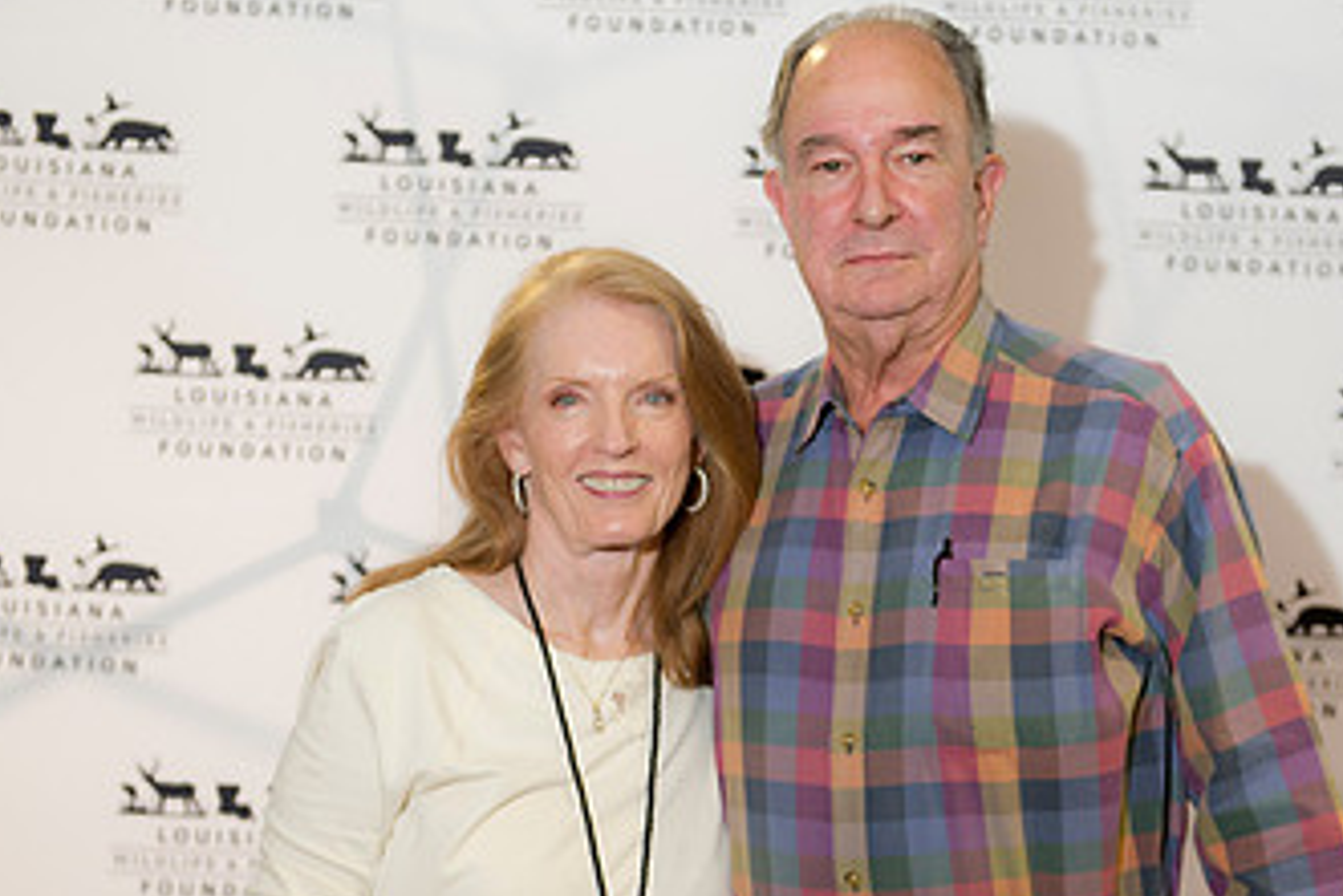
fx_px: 3135
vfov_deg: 16.2
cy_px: 632
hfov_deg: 24.1
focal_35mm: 84
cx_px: 824
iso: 800
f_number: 3.2
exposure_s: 1/100
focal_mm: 48
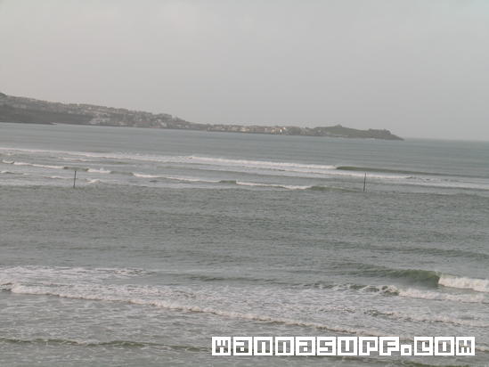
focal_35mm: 116
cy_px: 184
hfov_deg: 17.0
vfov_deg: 12.8
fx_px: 1639
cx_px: 244
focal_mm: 24
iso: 50
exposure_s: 1/113
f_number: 6.5
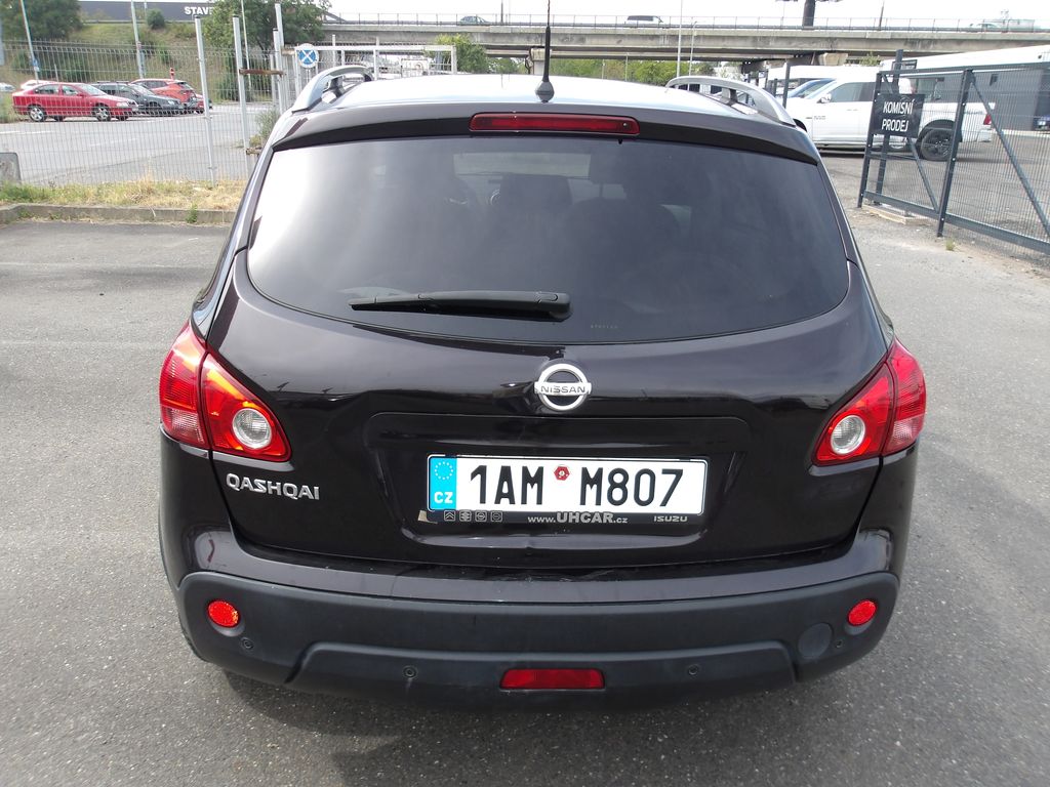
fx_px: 819
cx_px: 525
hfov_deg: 65.3
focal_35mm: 27
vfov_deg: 51.4
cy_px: 394
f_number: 3
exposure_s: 1/440
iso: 100
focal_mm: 4.9
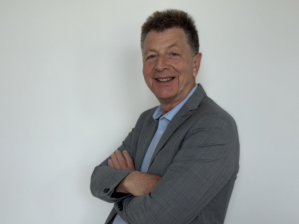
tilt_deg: -0.6
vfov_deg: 30.3
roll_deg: -0.1
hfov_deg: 39.7
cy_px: 112
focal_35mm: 48
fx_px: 415
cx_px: 150
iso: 40
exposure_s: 1/157
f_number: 1.78
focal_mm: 6.86
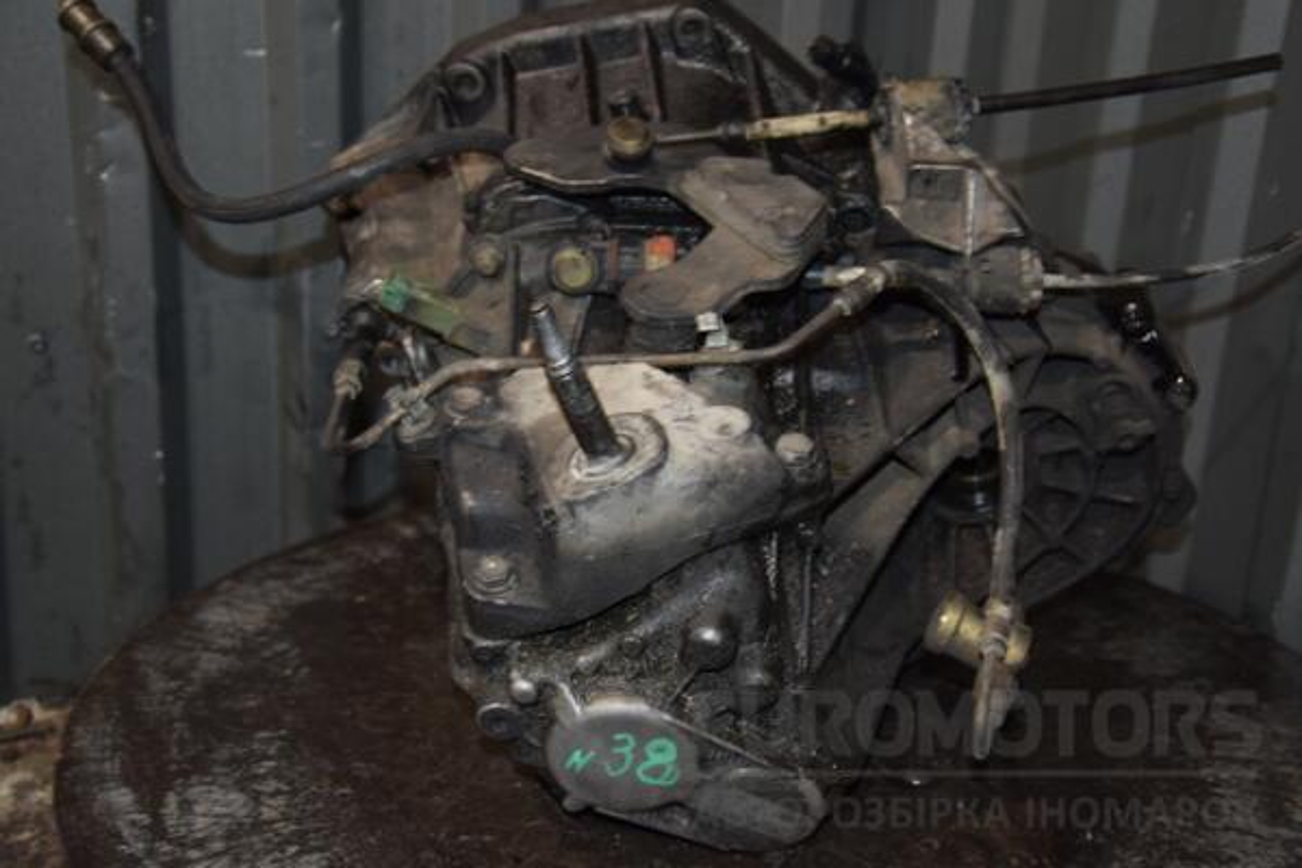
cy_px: 434
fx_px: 1736
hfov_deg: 41.1
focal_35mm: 48
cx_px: 651
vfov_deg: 28.1
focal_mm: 32
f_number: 5
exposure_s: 1/60
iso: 800
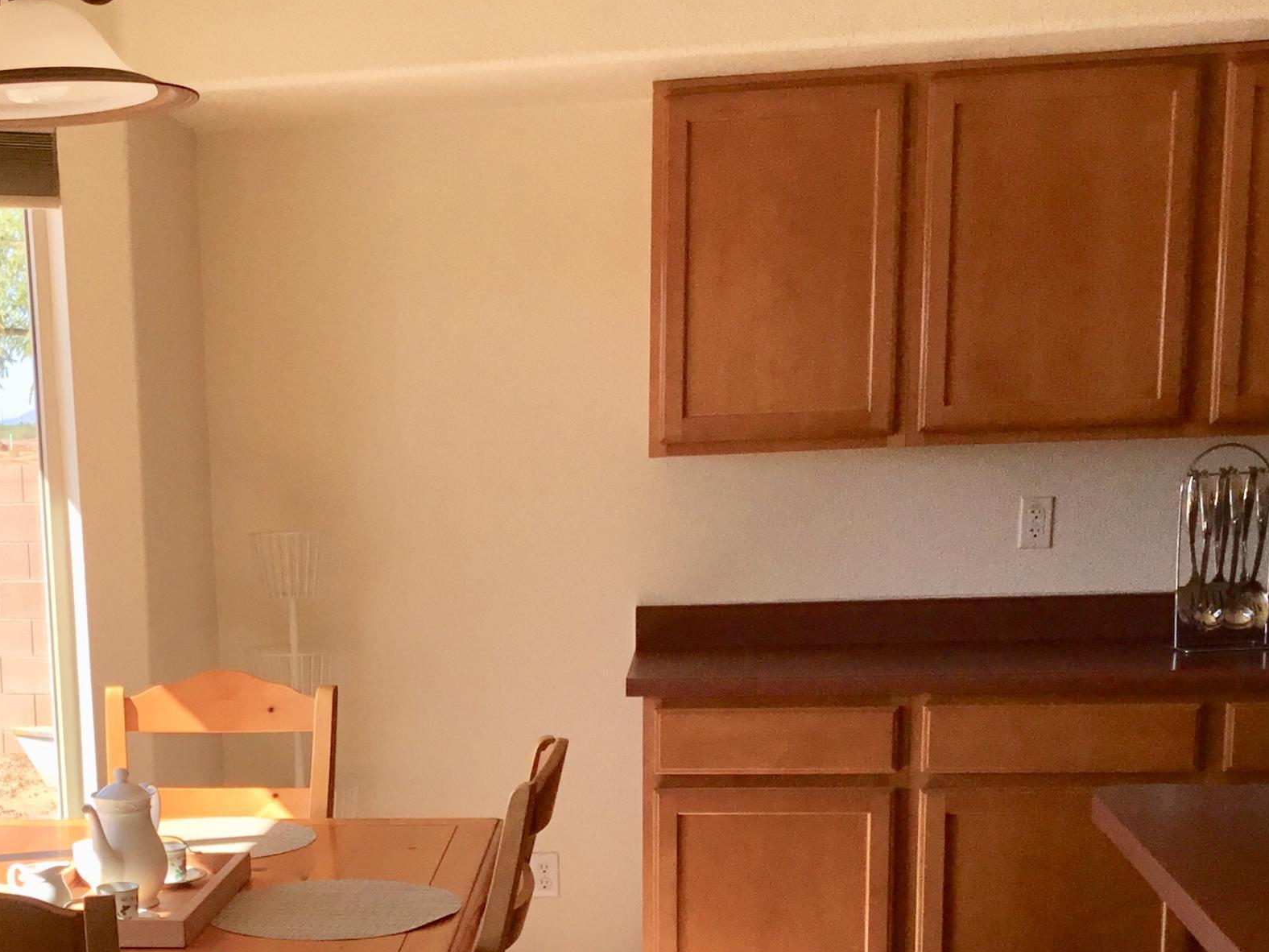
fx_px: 2163
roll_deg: +2.8
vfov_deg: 24.1
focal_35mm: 59
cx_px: 238
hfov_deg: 31.8
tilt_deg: -12.9
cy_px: 873
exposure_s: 1/418
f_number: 2.4
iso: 25
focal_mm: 3.3
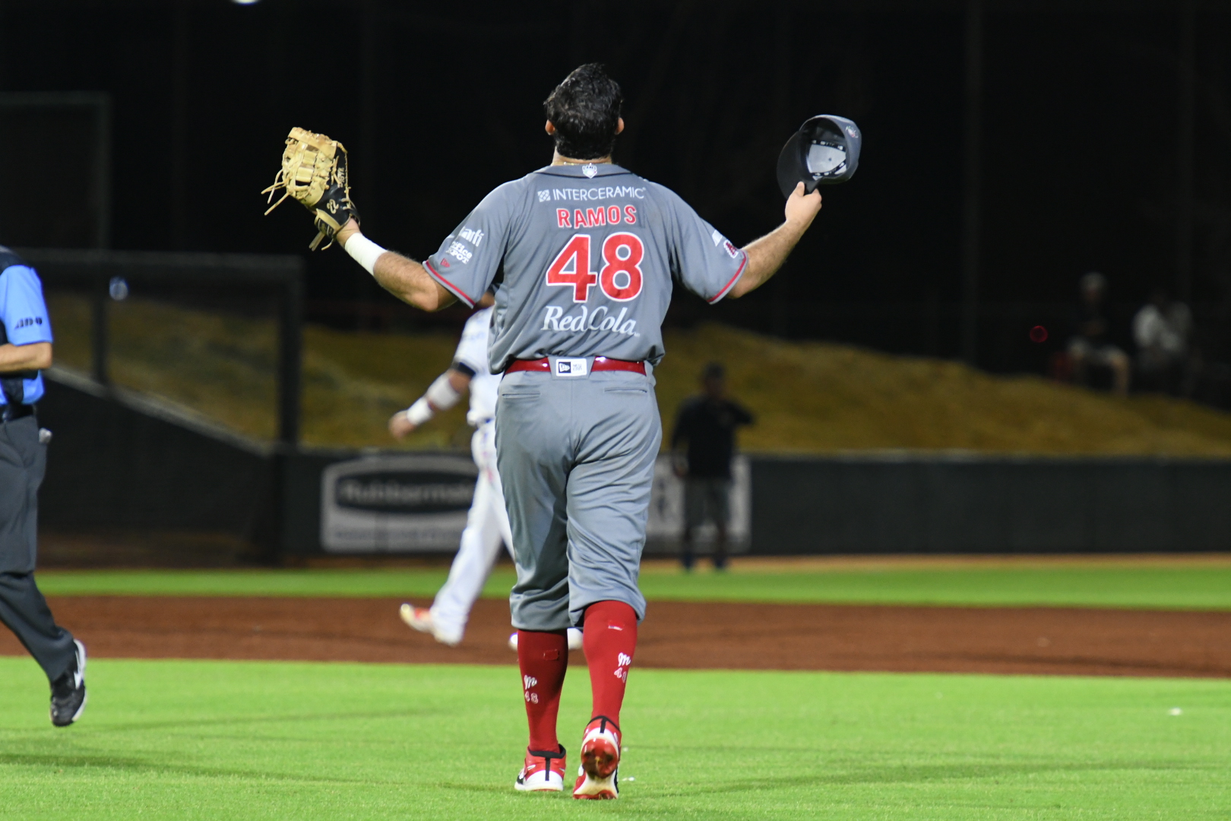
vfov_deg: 3.8
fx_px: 12309
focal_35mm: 360
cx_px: 616
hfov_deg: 5.7
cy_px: 410
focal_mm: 240
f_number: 4
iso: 2500
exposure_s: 1/400
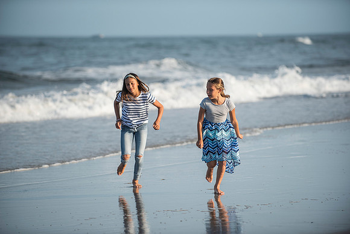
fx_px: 1945
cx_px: 175
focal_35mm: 200
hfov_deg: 10.3
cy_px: 117
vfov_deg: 6.9
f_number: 3.5
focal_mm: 200
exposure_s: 1/4000
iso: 250
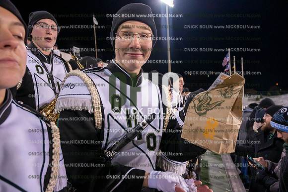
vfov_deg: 53.1
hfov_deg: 73.8
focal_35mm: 24
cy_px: 96
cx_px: 144
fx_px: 192
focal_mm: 24
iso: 5000
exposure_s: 1/640
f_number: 4.5
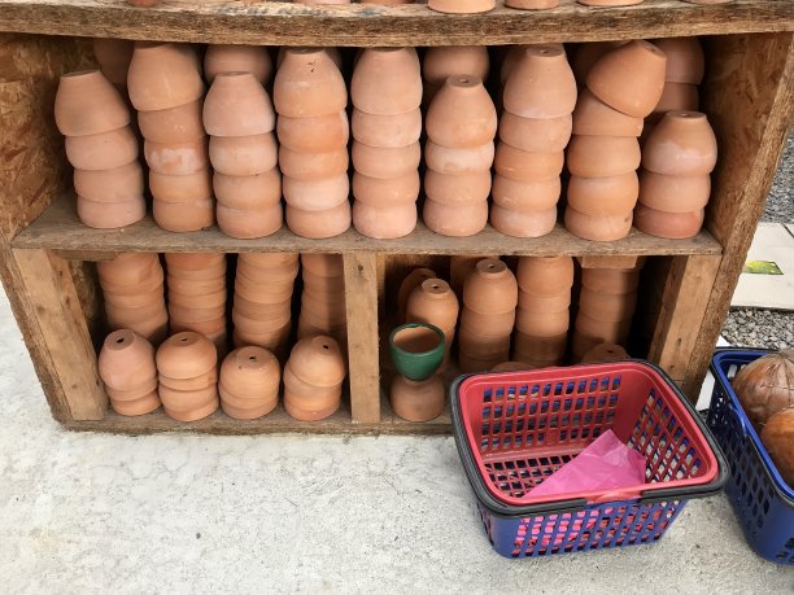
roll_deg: -0.4
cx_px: 397
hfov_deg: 63.4
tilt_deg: -34.4
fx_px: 642
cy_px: 298
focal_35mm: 28
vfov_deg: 49.7
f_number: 1.8
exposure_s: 1/33
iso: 25
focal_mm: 3.99
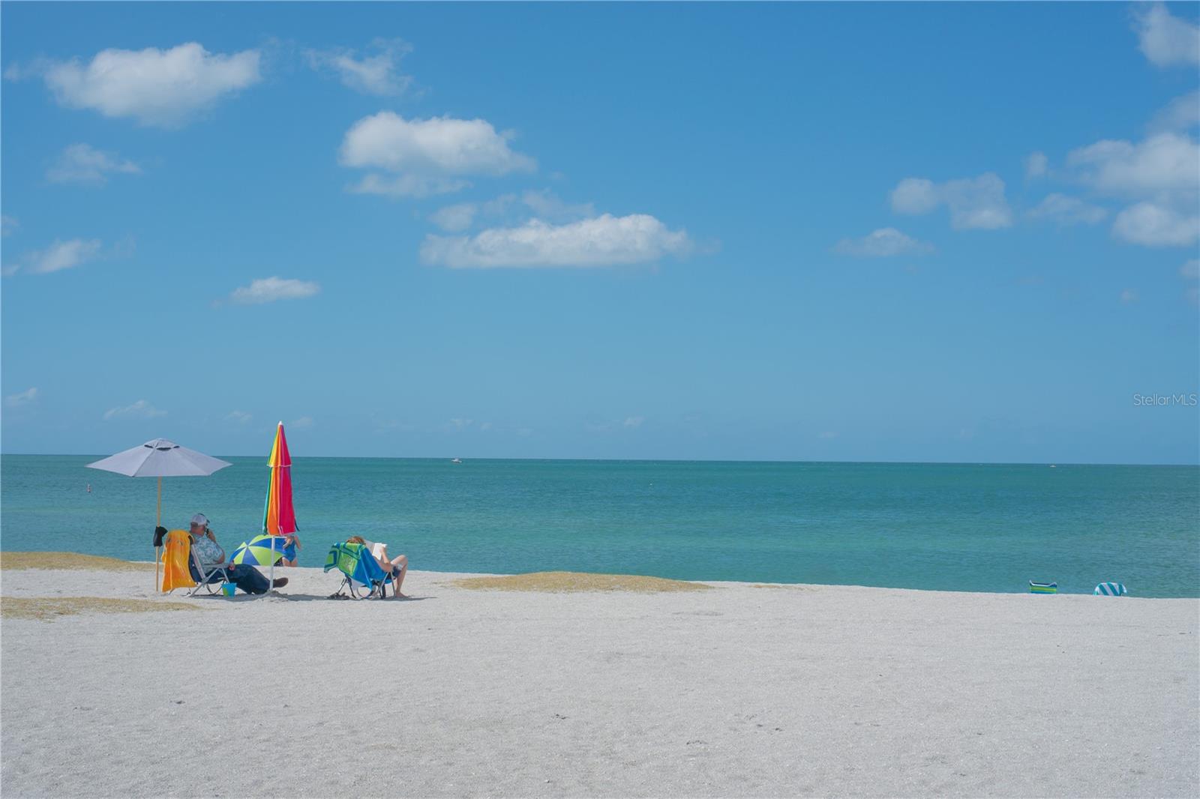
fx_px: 1750
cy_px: 400
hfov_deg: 37.9
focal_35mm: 52
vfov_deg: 25.7
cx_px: 600
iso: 100
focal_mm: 35
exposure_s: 1/400
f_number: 10
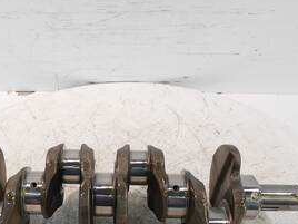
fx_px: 370
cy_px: 140
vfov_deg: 33.4
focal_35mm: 43
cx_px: 79
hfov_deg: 42.7
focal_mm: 12
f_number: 3.5
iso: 500
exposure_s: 1/60
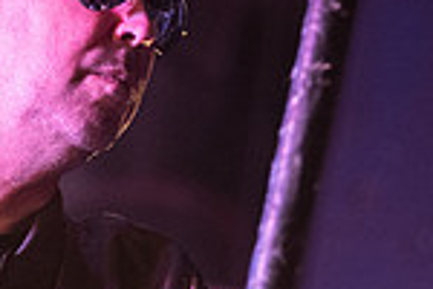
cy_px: 221
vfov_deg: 2.6
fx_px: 6266
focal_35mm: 521
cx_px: 162
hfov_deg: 4.0
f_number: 3.2
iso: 3200
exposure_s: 1/250
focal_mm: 135
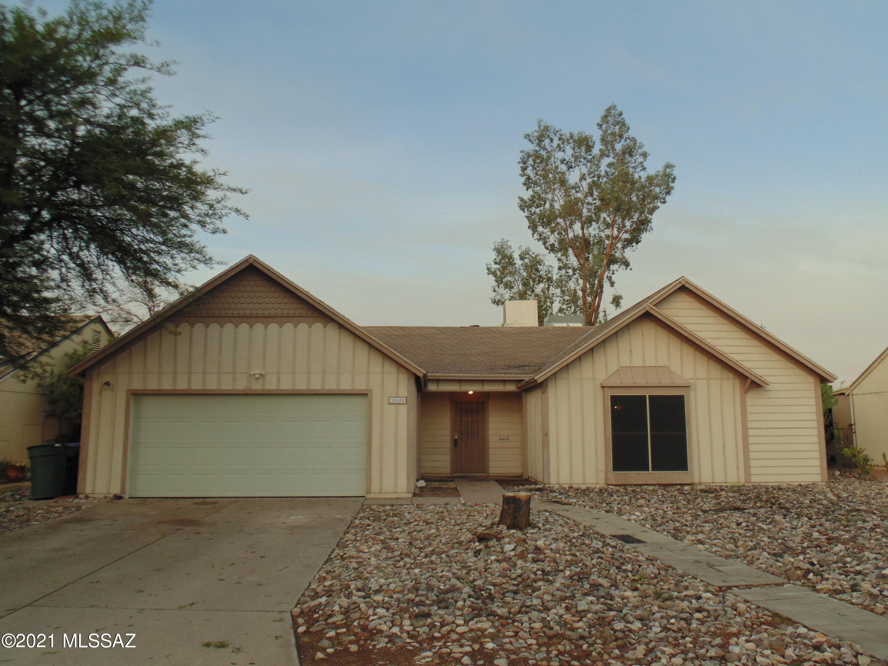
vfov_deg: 51.4
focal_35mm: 27
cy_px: 333
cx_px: 444
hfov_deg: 65.3
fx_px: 693
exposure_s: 1/200
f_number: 3.2
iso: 80
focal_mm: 4.8
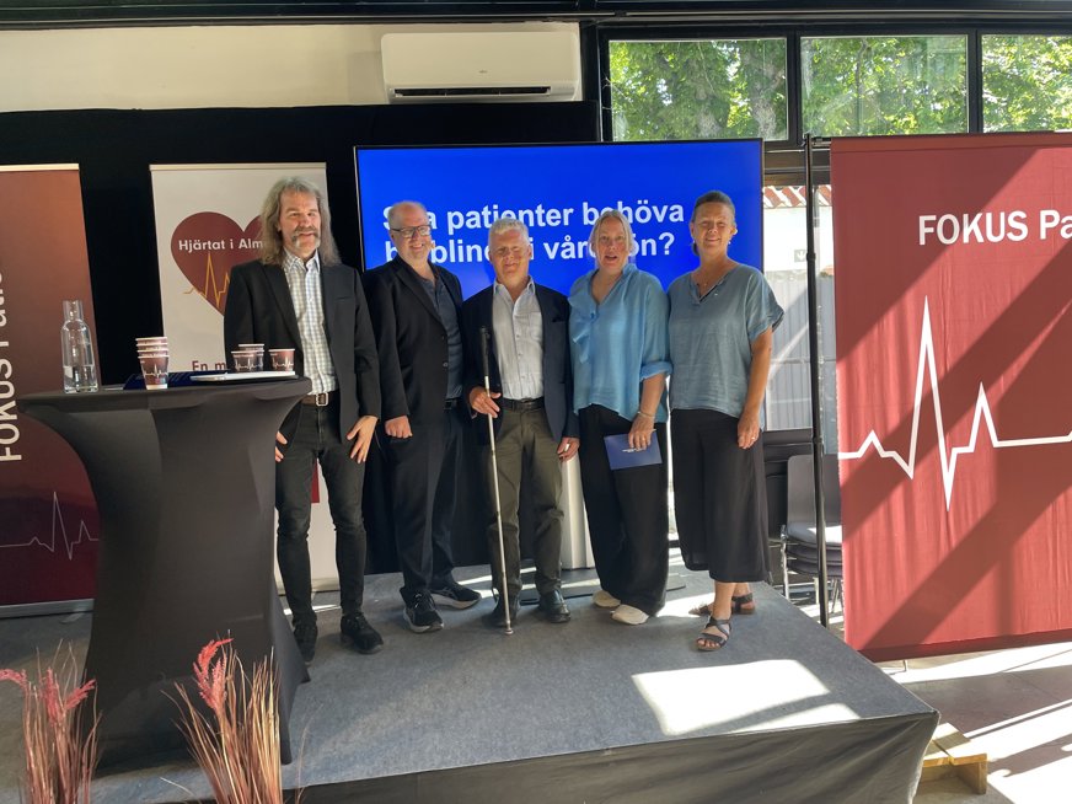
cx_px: 536
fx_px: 805
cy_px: 402
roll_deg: +4.9
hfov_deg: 67.3
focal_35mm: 26
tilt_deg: -4.5
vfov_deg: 53.1
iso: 64
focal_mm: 4.2
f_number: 1.6
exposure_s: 1/121
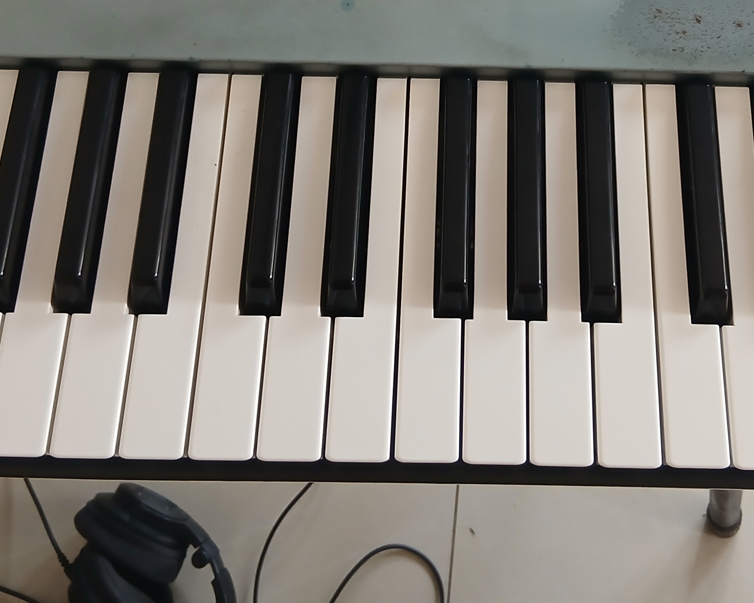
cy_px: 25
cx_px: 481
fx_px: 1160
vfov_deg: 27.7
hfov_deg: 35.8
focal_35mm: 52
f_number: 1.8
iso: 250
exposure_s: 1/25
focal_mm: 3.98
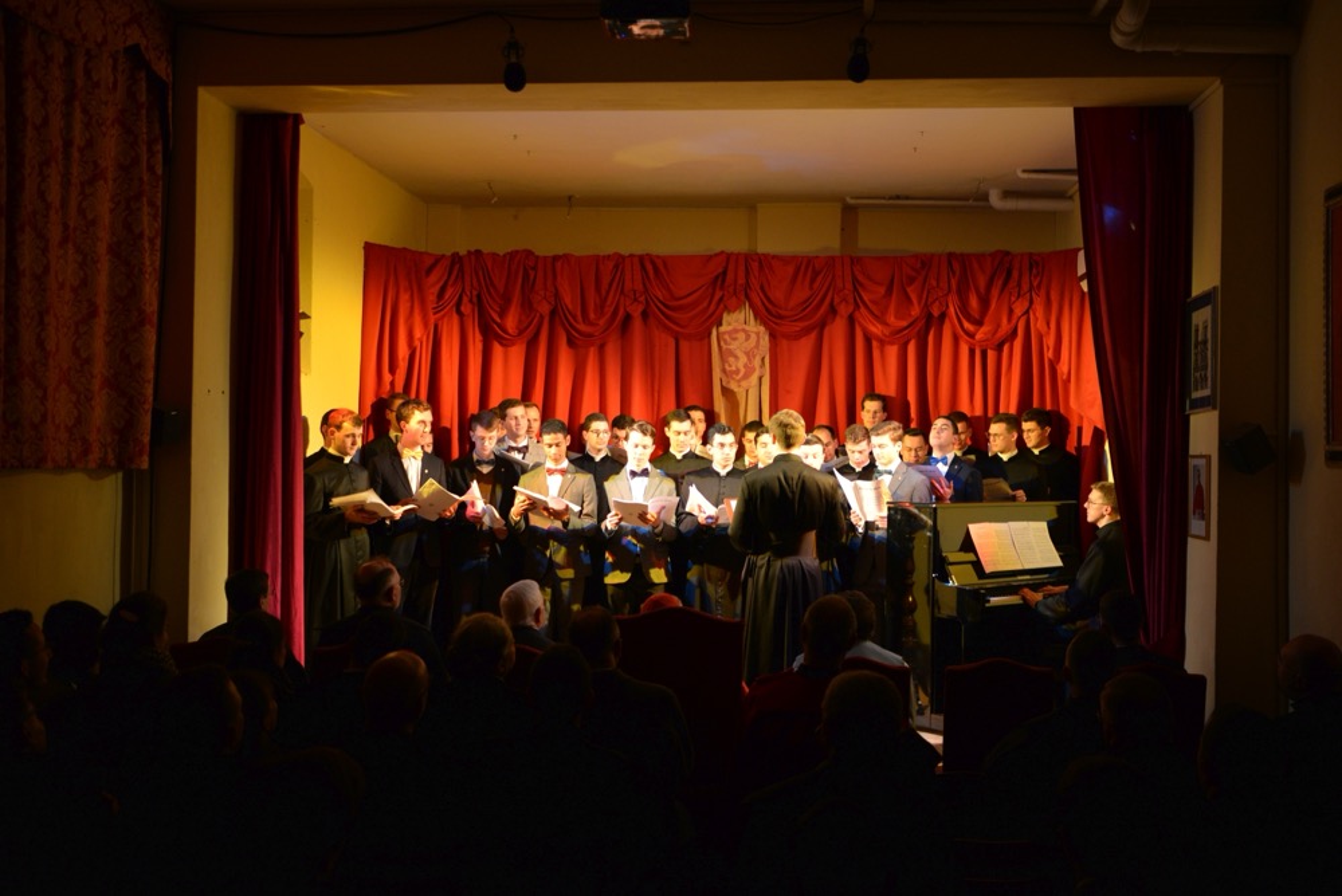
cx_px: 671
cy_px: 448
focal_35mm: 35
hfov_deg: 54.4
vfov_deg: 37.9
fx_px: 1305
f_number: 2.8
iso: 1600
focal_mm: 35
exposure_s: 1/40
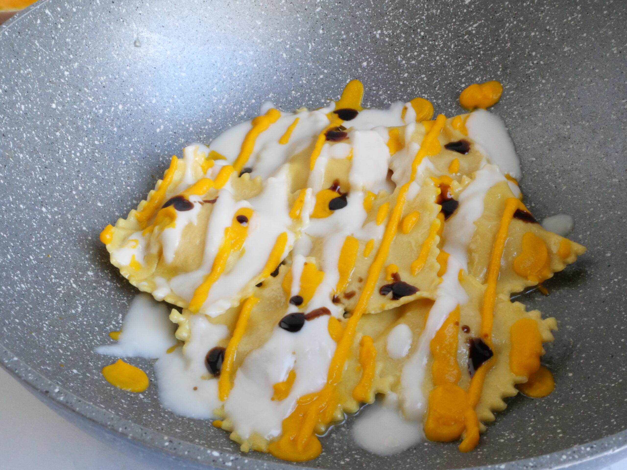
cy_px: 235
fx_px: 725
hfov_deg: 46.8
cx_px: 314
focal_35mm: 40
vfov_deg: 36.0
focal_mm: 20
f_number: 22
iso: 3200
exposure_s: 1/15
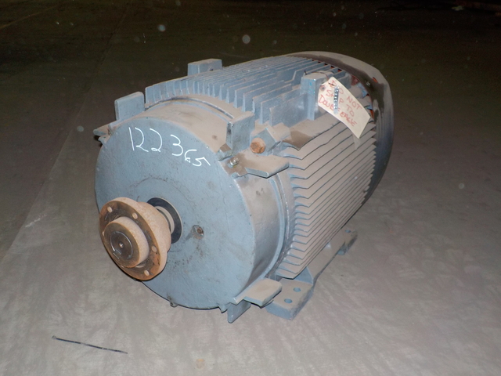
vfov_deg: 46.8
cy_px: 188
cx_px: 250
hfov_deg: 60.0
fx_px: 434
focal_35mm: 30
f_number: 3.3
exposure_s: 1/30
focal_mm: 4.1
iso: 200
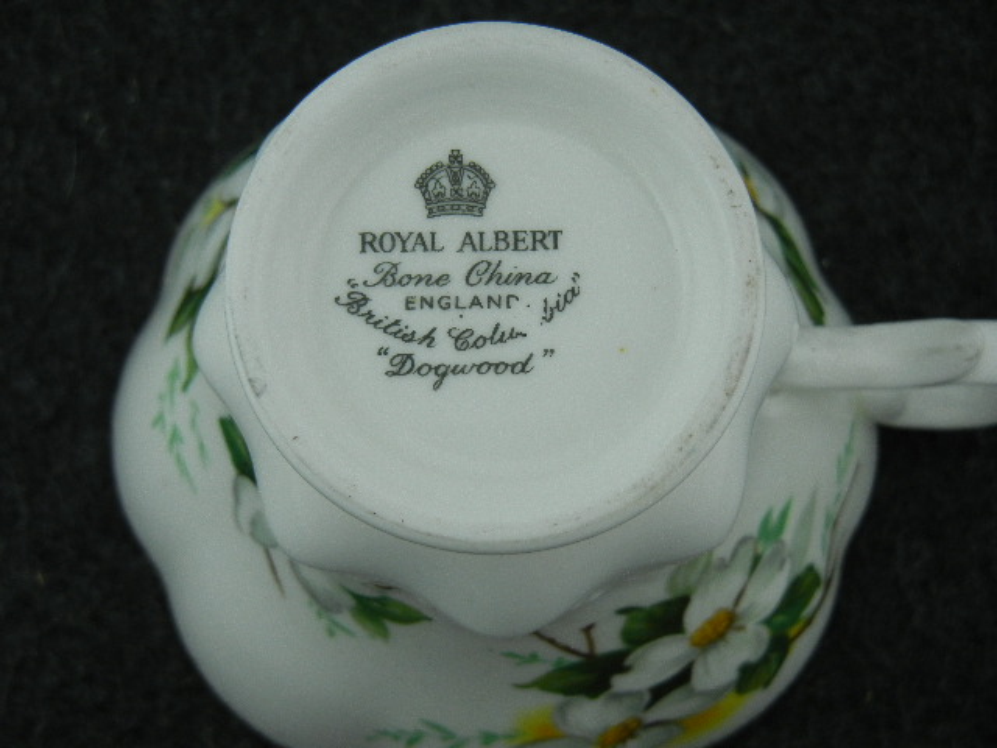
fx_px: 1959
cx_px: 498
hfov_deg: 28.6
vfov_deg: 21.6
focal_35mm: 68
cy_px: 374
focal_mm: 12.2
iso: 400
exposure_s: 1/30
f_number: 4.1
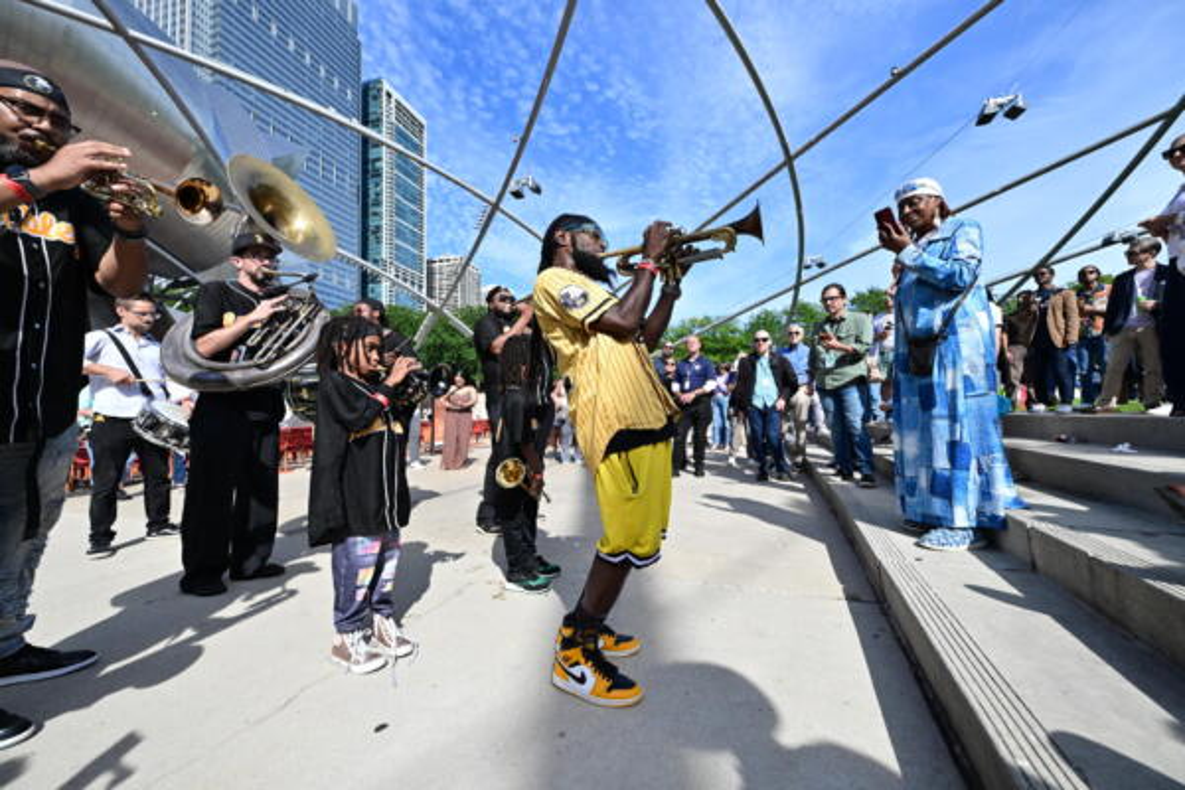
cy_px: 395
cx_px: 592
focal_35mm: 14
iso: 1600
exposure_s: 1/13000
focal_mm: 14
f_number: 4
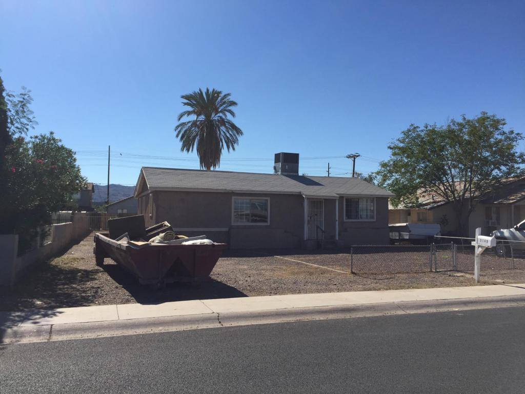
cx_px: 262
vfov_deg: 48.2
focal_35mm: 29
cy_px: 197
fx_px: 440
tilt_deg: +3.6
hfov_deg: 61.7
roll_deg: -1.9
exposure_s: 1/3300
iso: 32
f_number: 2.2
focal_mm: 4.15
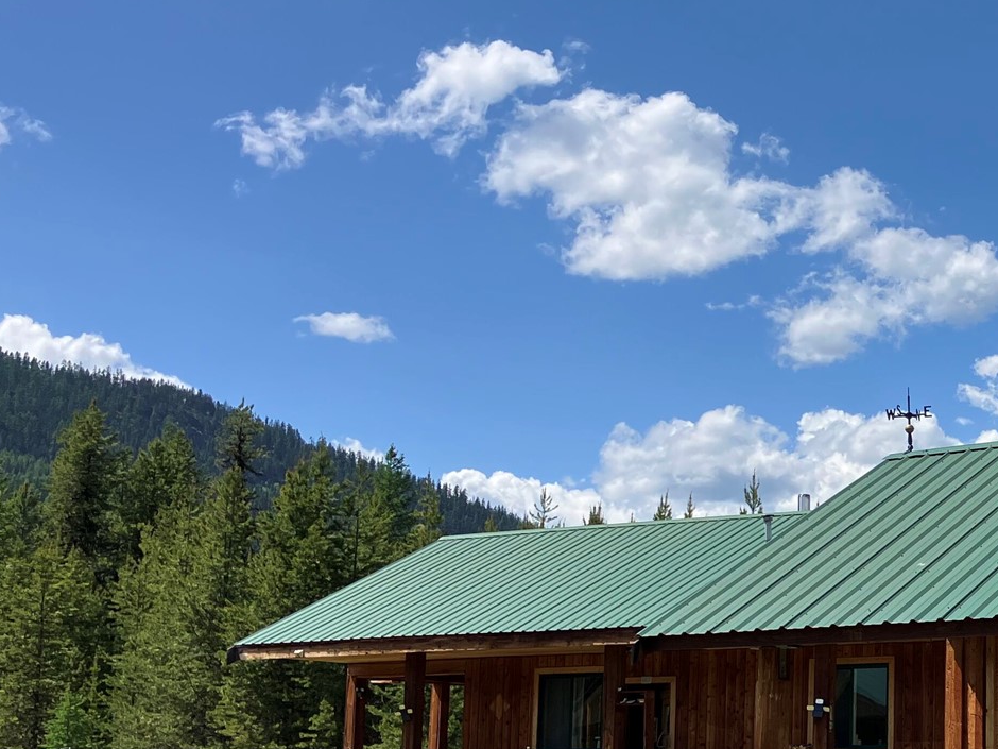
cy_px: 574
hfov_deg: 29.3
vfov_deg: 23.7
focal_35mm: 61
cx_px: 1029
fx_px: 1759
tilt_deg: +7.8
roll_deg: -0.2
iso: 32
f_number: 1.8
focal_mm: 3.99
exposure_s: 1/2024
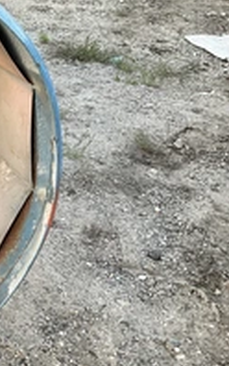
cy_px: 155
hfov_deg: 18.3
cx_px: -129
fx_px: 618
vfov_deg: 32.9
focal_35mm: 62
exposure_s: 1/77
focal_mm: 3
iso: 64
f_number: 1.8
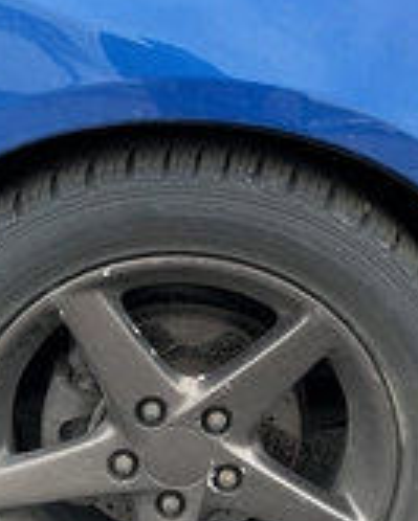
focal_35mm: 66
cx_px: 157
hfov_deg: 23.1
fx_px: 1020
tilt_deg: -23.2
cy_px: 383
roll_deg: -5.3
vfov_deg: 28.3
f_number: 1.8
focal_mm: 3
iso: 25
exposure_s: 1/247
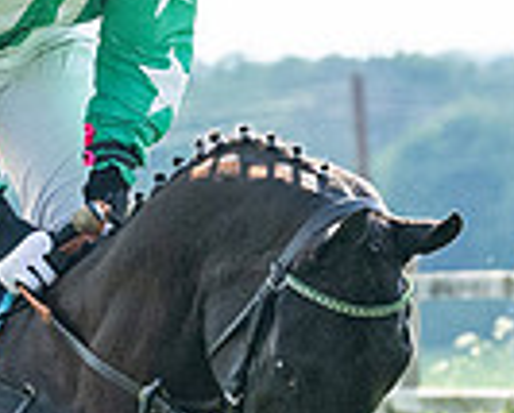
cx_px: 113
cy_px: 349
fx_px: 19835
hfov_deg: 1.5
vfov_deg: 1.2
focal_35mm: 1301
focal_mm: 125
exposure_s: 1/2000
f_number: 5
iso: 400
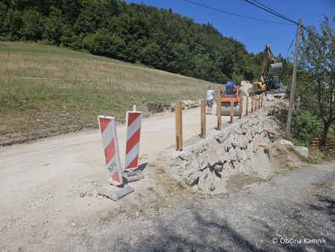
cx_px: 168
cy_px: 126
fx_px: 223
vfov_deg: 58.9
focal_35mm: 23
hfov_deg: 73.9
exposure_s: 1/3608
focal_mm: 5.4
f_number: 1.8
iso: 25
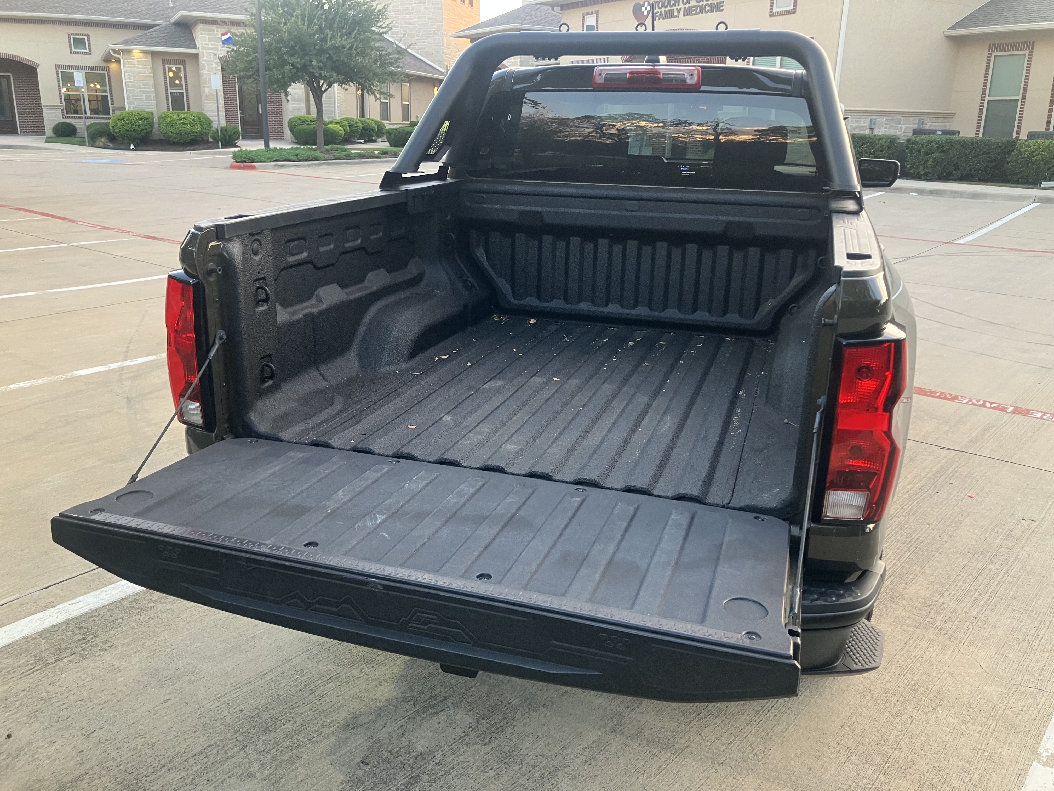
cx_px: 527
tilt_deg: -15.4
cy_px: 396
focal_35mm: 28
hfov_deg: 63.4
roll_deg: -0.4
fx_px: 853
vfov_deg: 49.7
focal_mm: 3.99
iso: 80
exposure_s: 1/83
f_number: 1.8
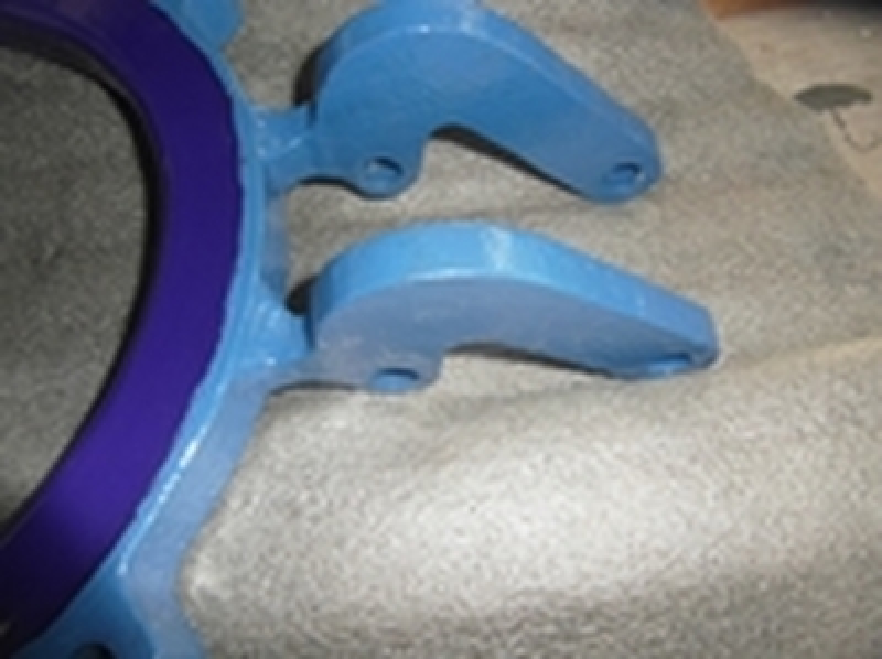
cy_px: 330
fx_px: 611
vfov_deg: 56.7
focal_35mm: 24
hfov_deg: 71.7
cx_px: 441
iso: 100
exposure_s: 1/30
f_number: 3.2
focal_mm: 4
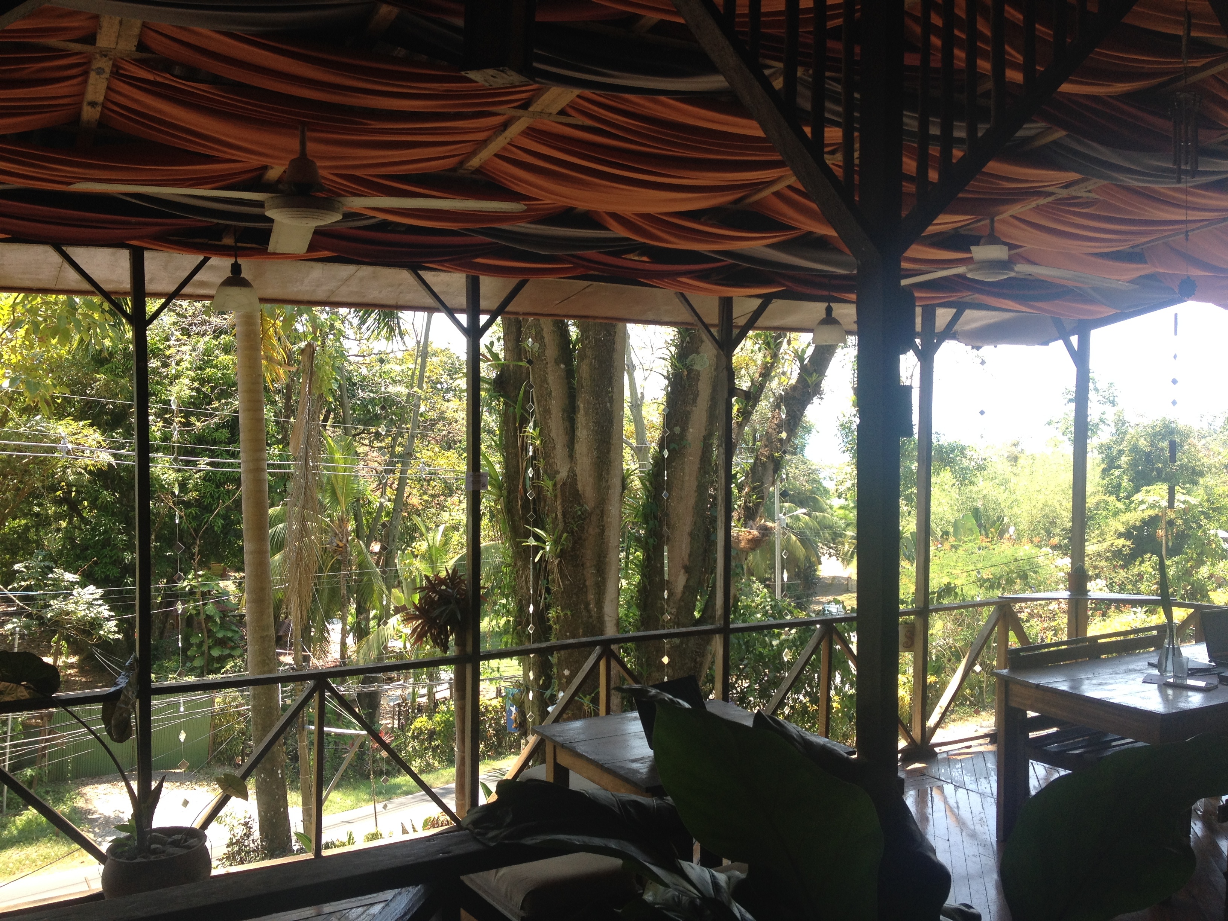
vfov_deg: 40.7
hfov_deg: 52.6
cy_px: 460
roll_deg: +0.7
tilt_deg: -5.0
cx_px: 614
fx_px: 1242
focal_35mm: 35
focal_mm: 4.28
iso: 50
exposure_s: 1/194
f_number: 2.4
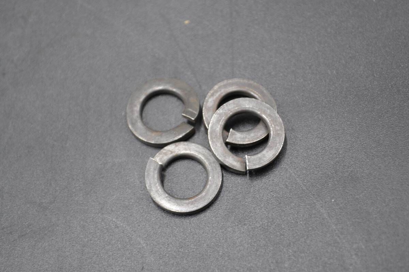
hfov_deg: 24.6
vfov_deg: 16.6
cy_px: 136
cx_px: 204
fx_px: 937
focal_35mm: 82
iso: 400
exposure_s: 1/25
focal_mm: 55
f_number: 5.6
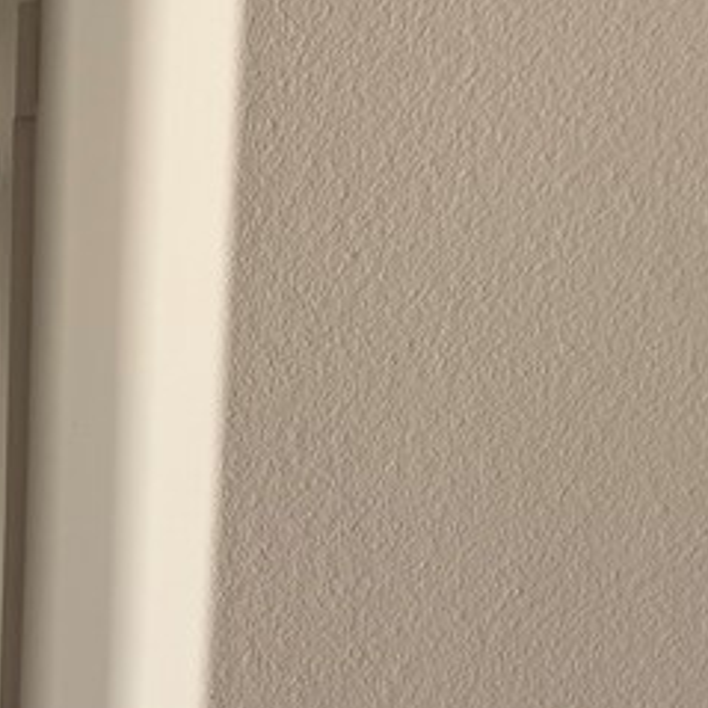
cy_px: 1226
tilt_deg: -13.1
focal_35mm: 91
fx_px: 2106
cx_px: -358
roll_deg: +2.1
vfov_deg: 16.4
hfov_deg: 17.2
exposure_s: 1/121
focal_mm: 6.76
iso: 200
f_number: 1.78
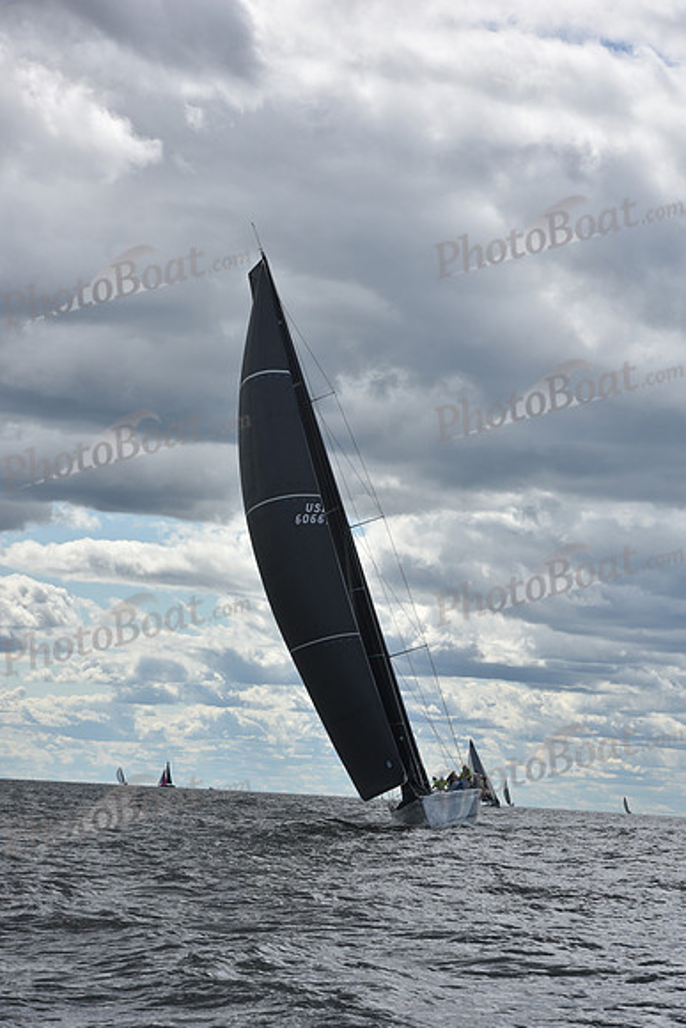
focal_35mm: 100
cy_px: 514
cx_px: 343
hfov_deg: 13.7
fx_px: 2856
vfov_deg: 20.4
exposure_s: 1/1000
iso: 250
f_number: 10
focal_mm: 100
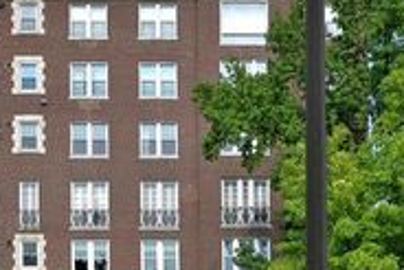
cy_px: 216
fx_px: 854
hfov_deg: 25.5
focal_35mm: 76
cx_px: 13
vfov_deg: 17.8
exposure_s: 1/320
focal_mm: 28
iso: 250
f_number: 11
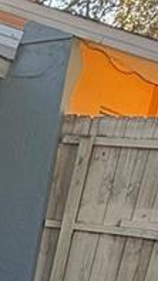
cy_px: 536
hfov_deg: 11.0
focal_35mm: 93
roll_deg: -2.2
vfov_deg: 17.5
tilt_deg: -26.1
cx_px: -223
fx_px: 692
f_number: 2.2
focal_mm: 2.22
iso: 64
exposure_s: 1/211
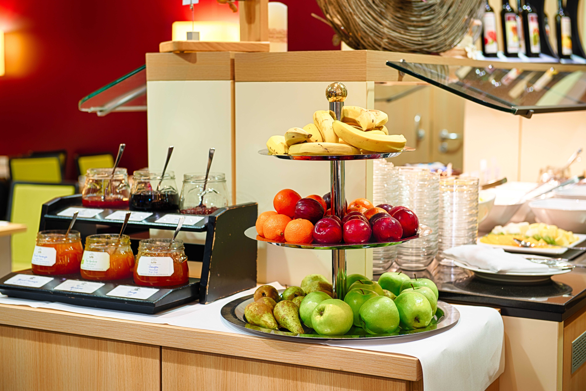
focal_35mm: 62
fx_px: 1010
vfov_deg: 21.9
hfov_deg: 32.4
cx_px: 293
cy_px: 196
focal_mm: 62
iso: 100
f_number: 4
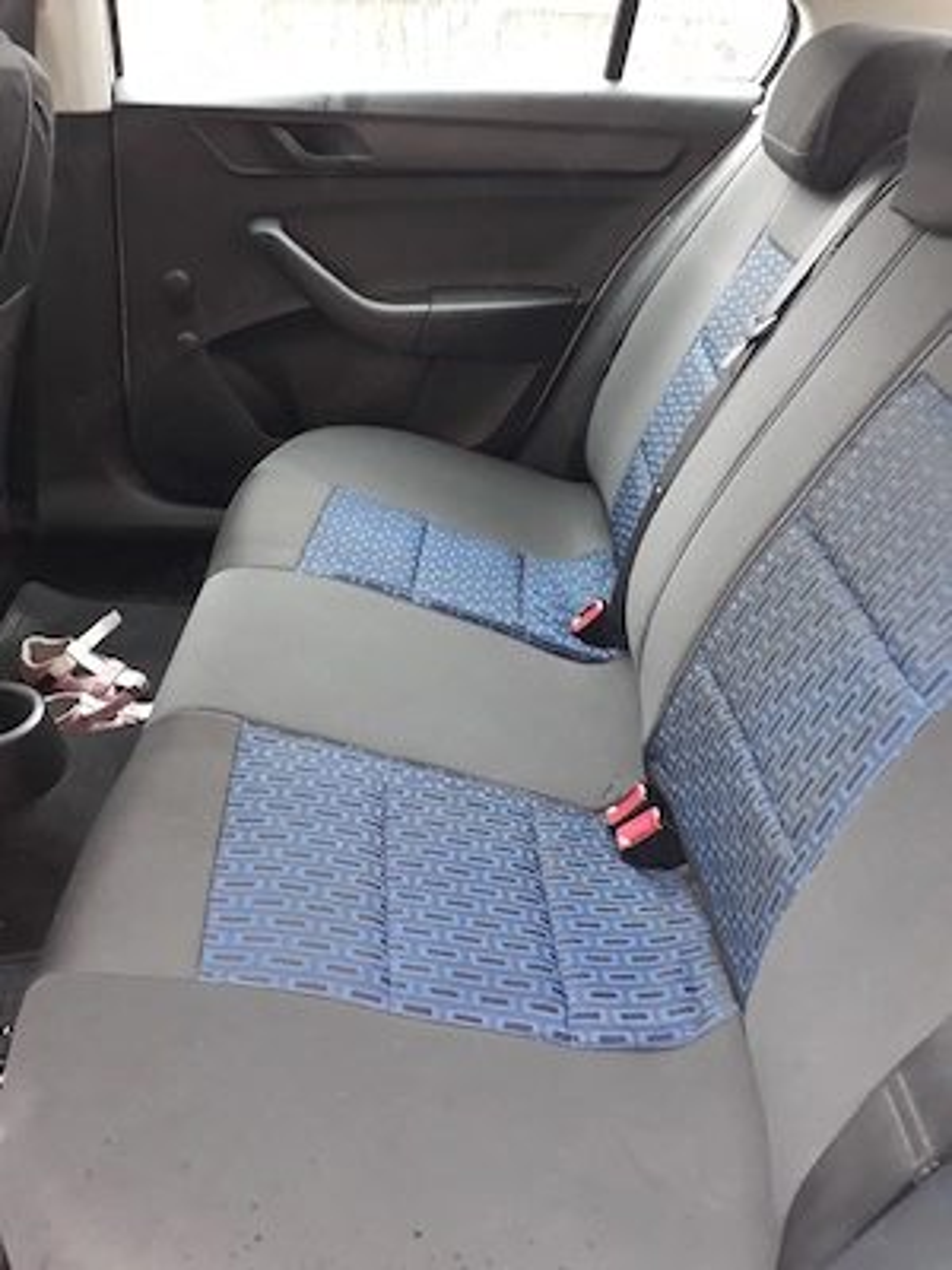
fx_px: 990
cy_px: 635
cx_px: 476
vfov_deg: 65.3
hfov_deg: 51.4
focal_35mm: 27
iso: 200
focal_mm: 3.6
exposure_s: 1/17
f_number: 1.9
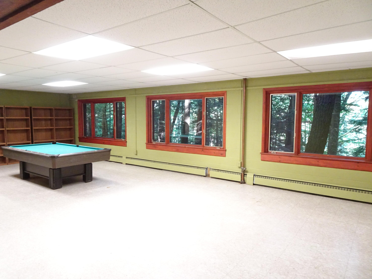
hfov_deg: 71.6
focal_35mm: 24
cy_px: 140
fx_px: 258
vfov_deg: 56.8
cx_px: 186
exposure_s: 1/30
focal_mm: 4.1
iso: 800
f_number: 3.5
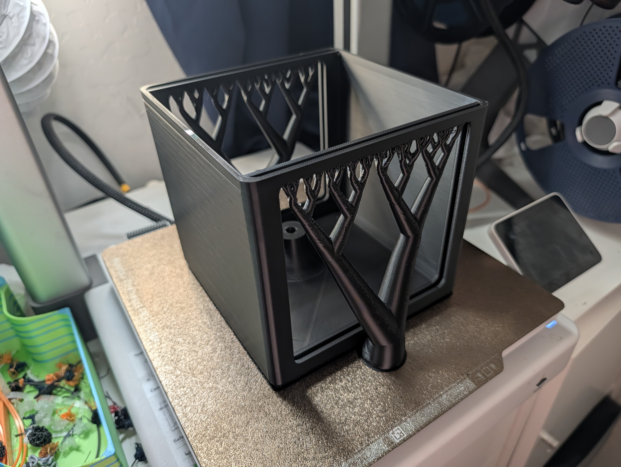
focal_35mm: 24
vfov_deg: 56.9
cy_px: 234
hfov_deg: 71.5
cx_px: 310
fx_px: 431
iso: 179
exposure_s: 1/60.9
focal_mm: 6.9
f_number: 1.68
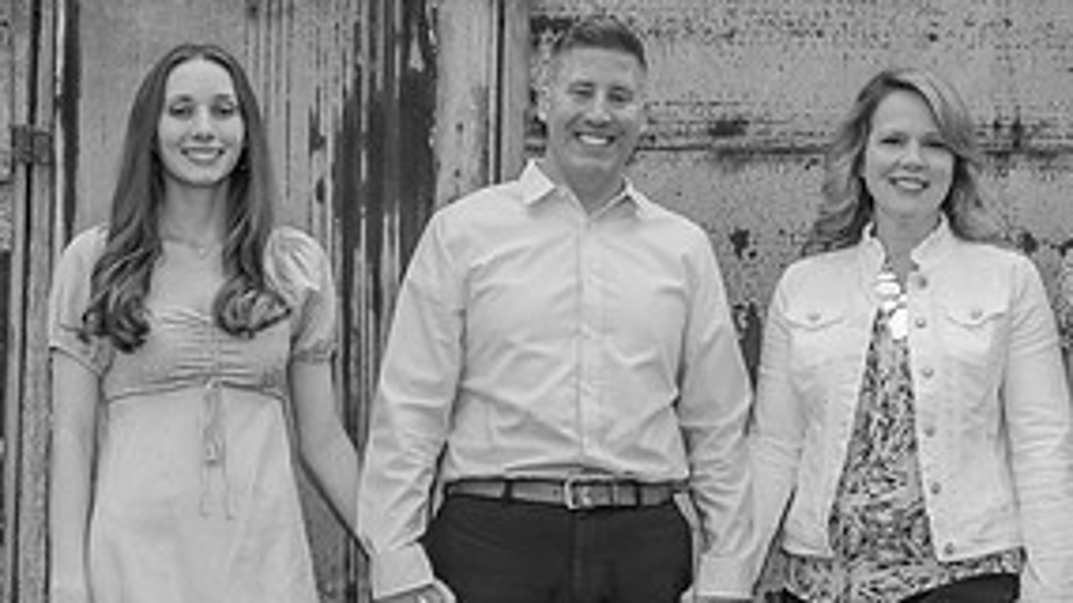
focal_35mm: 96
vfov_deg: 12.6
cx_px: 690
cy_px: 435
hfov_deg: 22.2
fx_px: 2730
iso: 140
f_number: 8
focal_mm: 24
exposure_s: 1/250
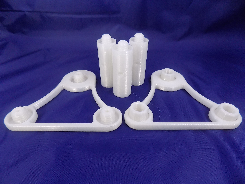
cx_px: 122
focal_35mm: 23
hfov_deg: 73.9
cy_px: 92
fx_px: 163
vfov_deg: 58.9
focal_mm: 4
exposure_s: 1/30
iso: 250
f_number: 3.1
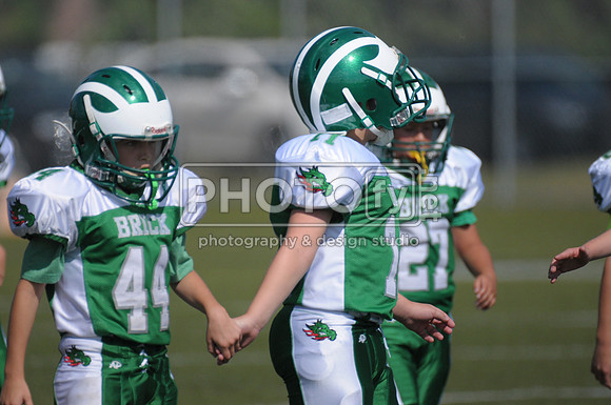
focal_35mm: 600
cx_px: 306
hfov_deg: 3.4
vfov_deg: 2.3
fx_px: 10169
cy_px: 202
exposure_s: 1/8000
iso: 640
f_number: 4
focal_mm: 400
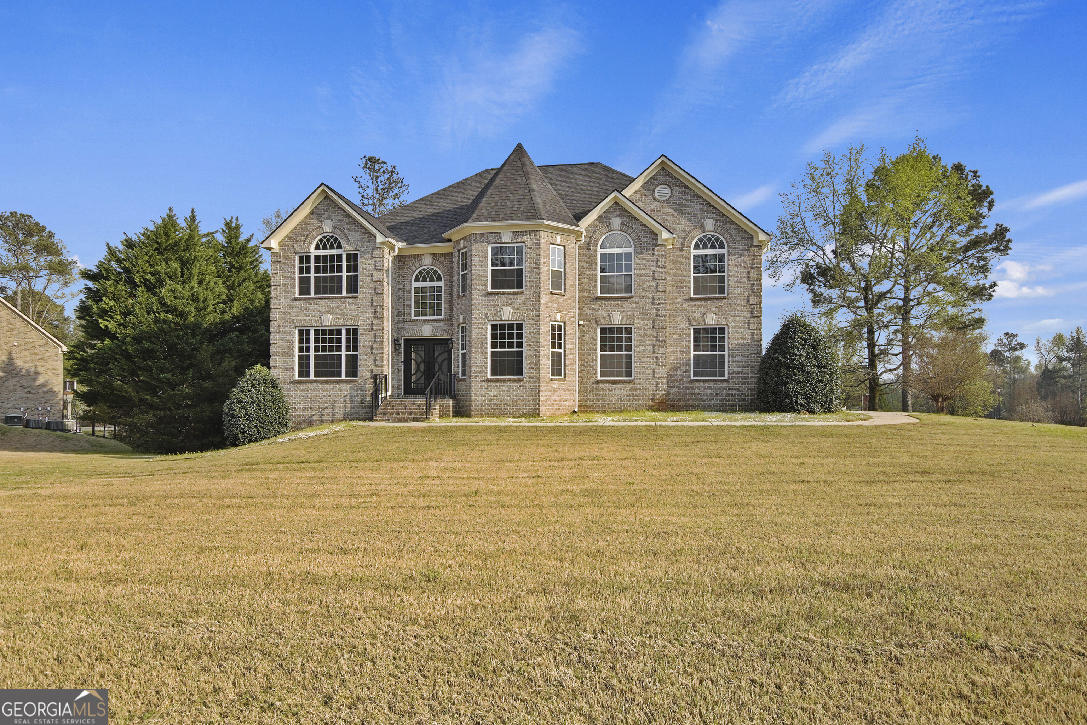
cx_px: 544
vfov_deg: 67.4
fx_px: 543
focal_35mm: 18
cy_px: 362
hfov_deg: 90.0
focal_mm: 12
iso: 400
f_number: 7.1
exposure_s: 1/160
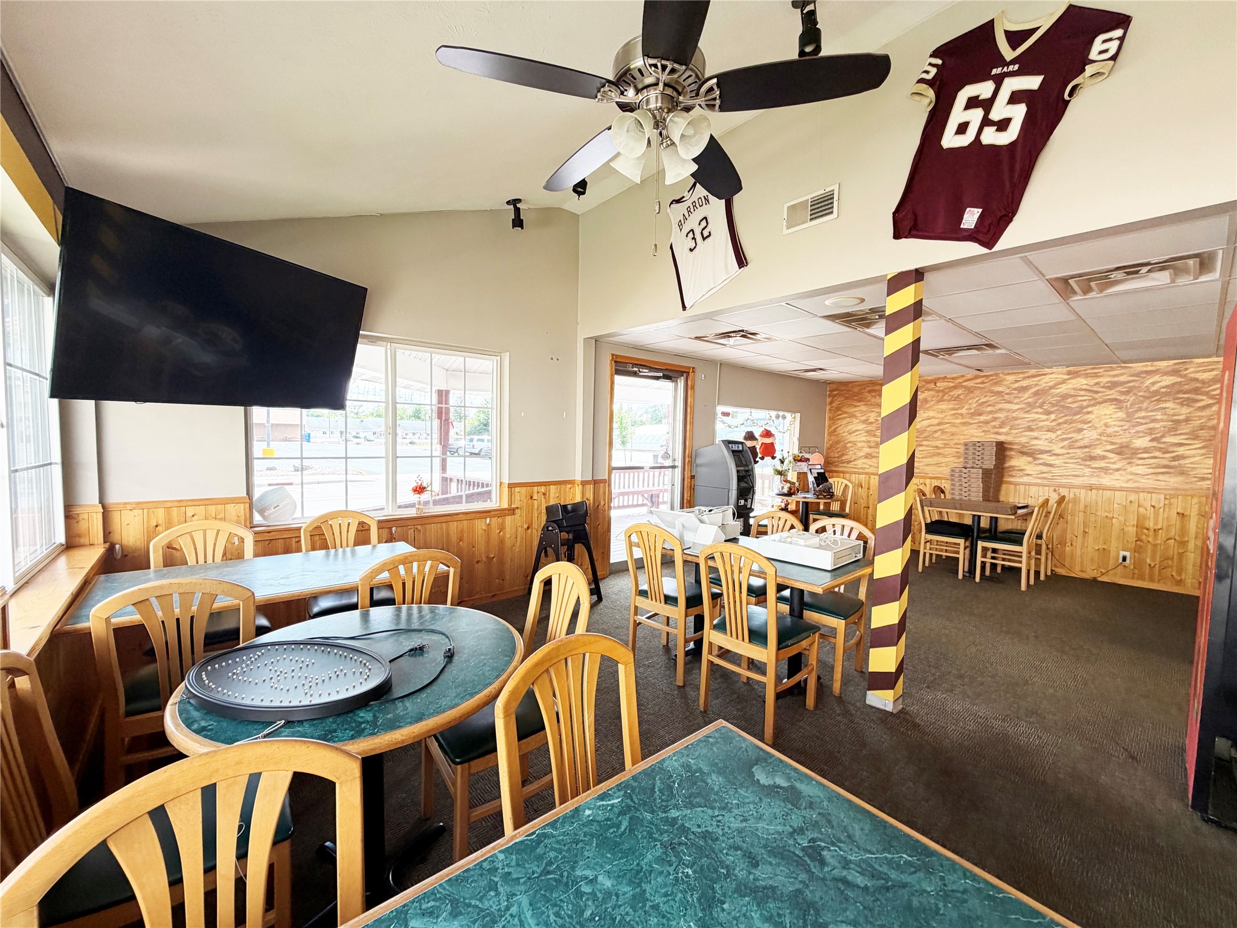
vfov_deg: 85.7
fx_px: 500
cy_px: 464
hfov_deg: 102.1
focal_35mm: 14
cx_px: 618
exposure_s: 1/121
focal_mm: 2.22
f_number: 2.2
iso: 100
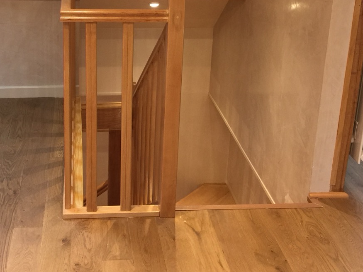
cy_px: 35
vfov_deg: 26.7
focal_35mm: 53
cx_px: 127
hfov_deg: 35.9
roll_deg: -1.3
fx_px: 556
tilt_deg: -15.9
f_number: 2.2
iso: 50
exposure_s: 1/17
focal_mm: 4.15
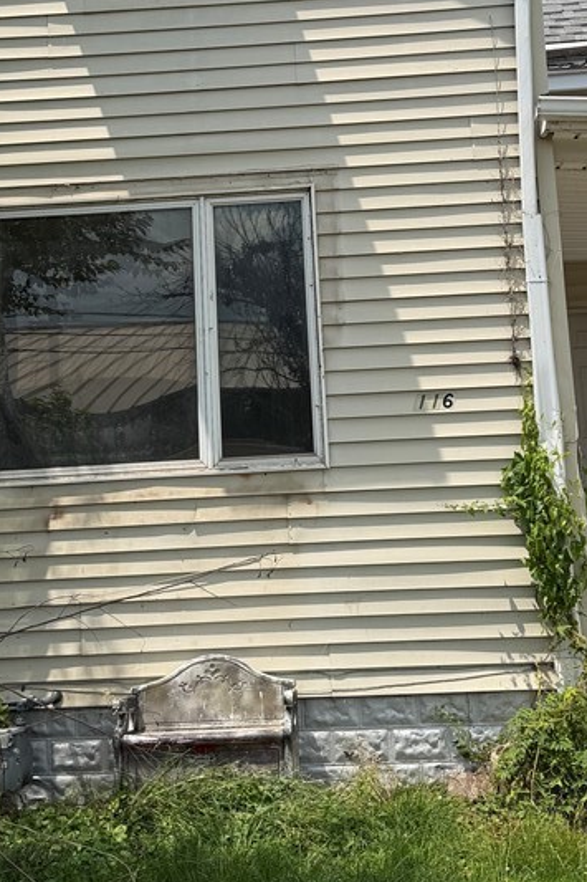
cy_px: 261
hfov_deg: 28.1
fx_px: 1175
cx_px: 286
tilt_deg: +10.1
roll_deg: +2.6
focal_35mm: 48
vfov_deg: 40.4
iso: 80
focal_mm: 6.76
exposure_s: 1/4673
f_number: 1.78
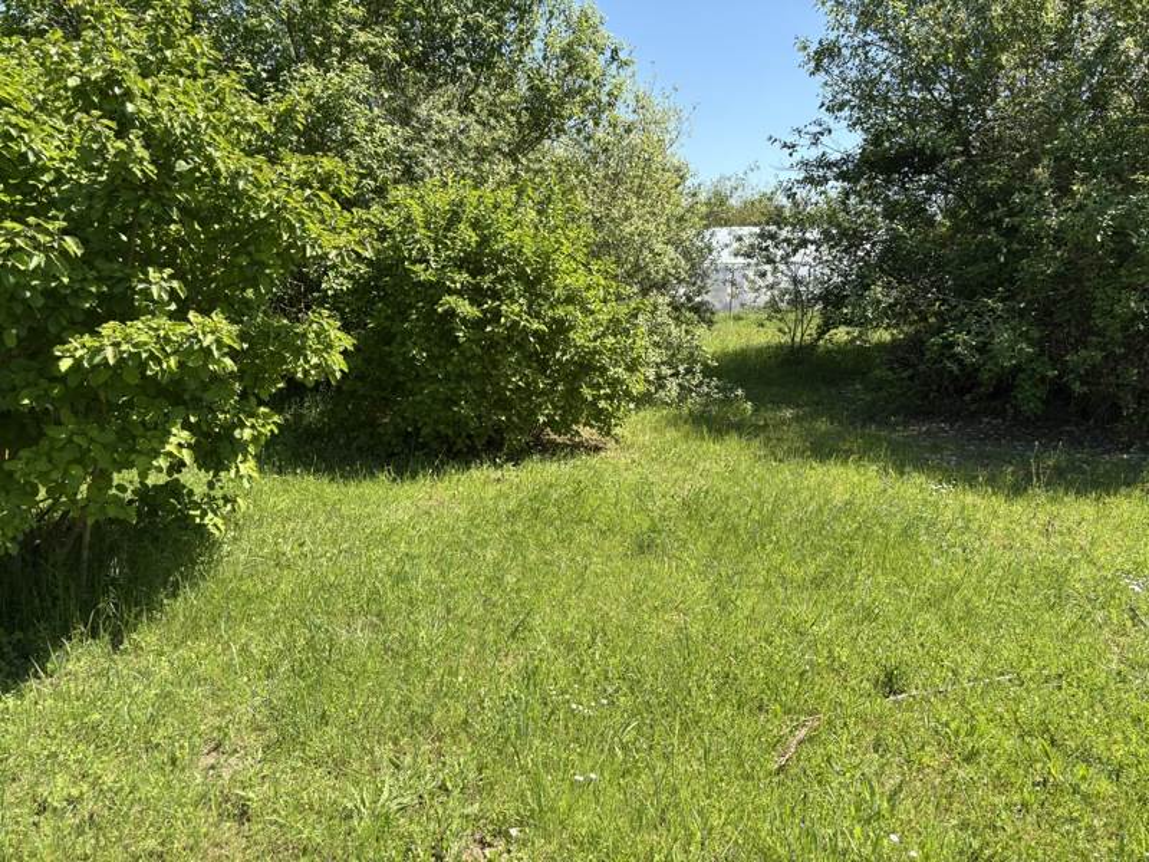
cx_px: 574
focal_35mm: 26
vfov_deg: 53.1
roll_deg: +0.5
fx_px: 863
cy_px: 431
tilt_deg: -8.5
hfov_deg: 67.3
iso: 50
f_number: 1.6
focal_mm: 5.96
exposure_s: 1/1587
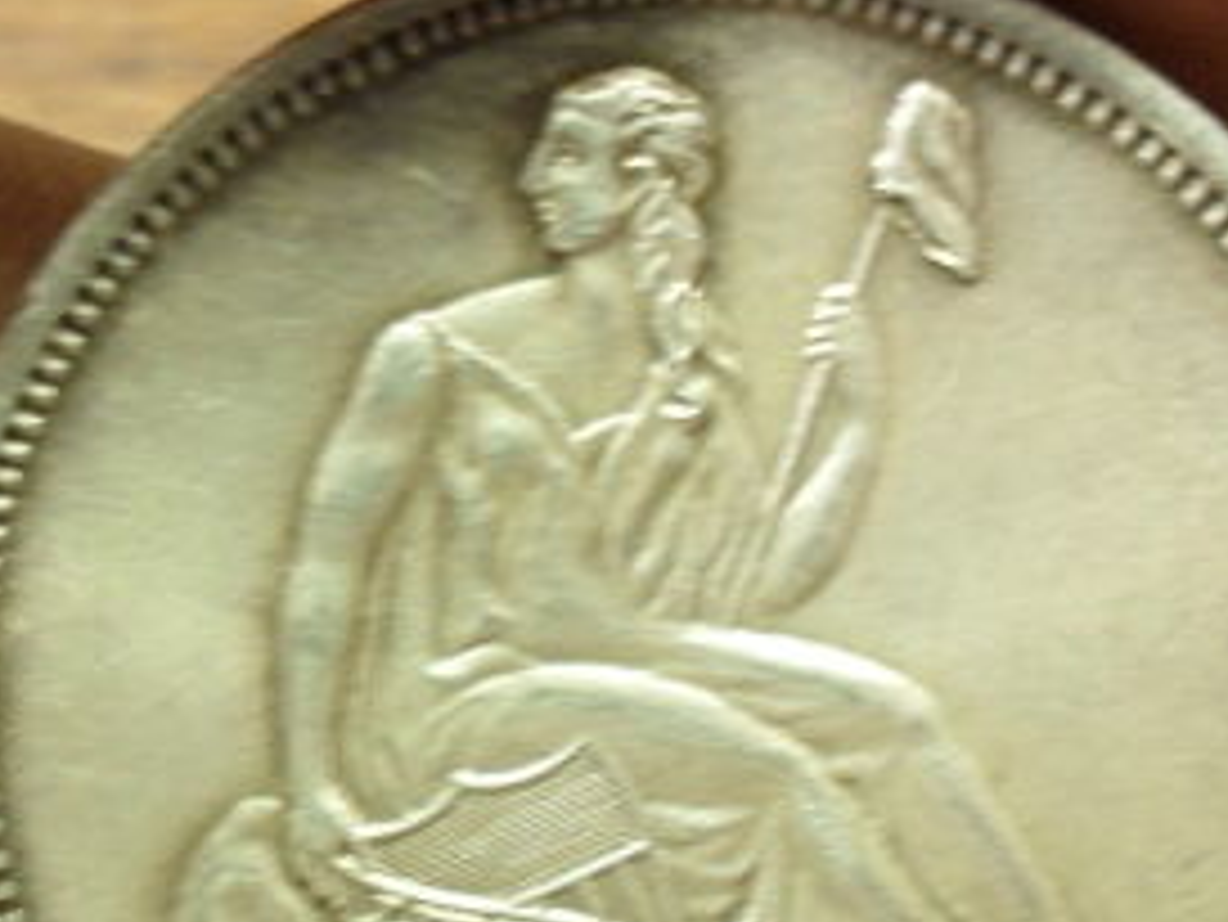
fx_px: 2733
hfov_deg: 25.3
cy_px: 675
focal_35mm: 77
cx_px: 544
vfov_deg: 19.0
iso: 200
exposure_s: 1/20
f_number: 3.2
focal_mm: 6.3
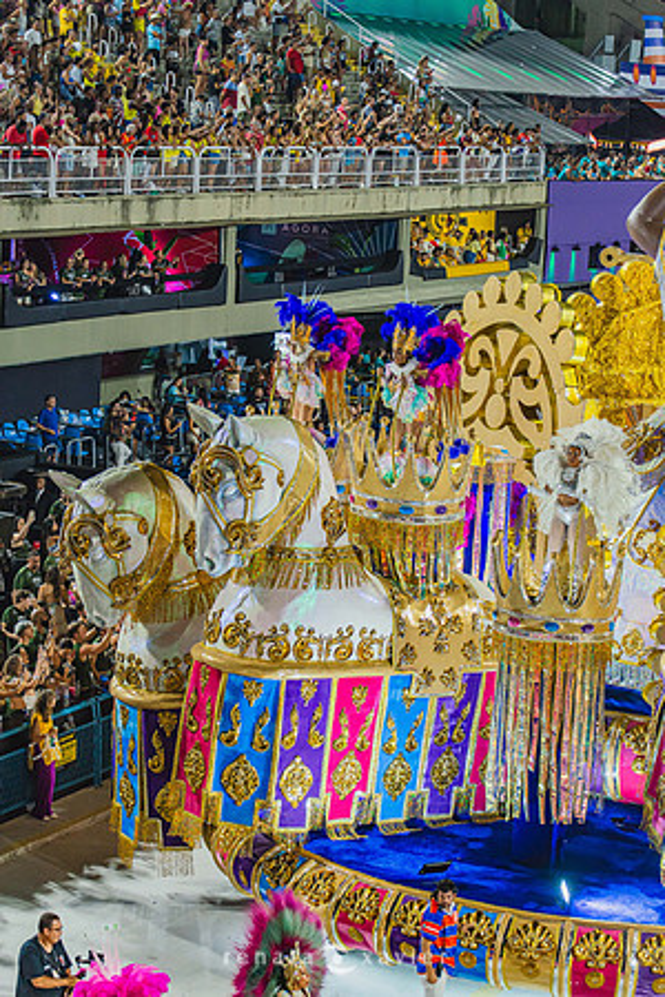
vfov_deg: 22.6
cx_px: 332
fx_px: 2494
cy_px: 498
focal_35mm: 90
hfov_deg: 15.2
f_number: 5
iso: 1600
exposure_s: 1/320
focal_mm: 90
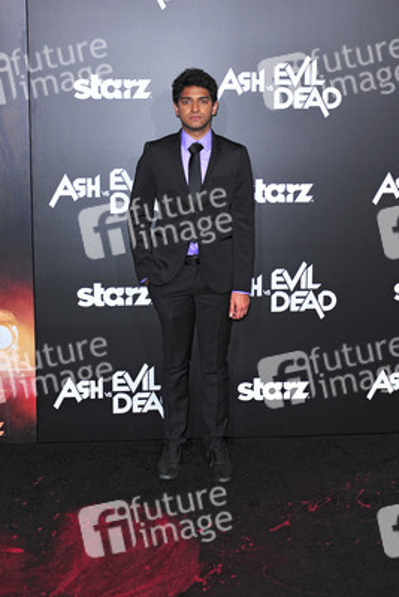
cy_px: 298
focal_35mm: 32
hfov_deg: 41.1
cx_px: 200
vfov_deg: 58.7
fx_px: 531
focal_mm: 32
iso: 500
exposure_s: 1/320
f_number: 5.6
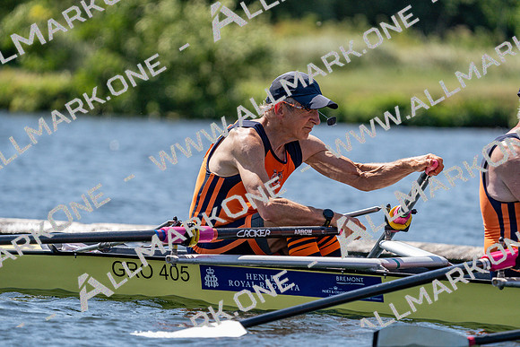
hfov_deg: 5.1
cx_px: 260
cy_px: 174
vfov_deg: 3.4
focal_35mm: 407
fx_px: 5880
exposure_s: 1/2000
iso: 320
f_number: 6.3
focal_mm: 407
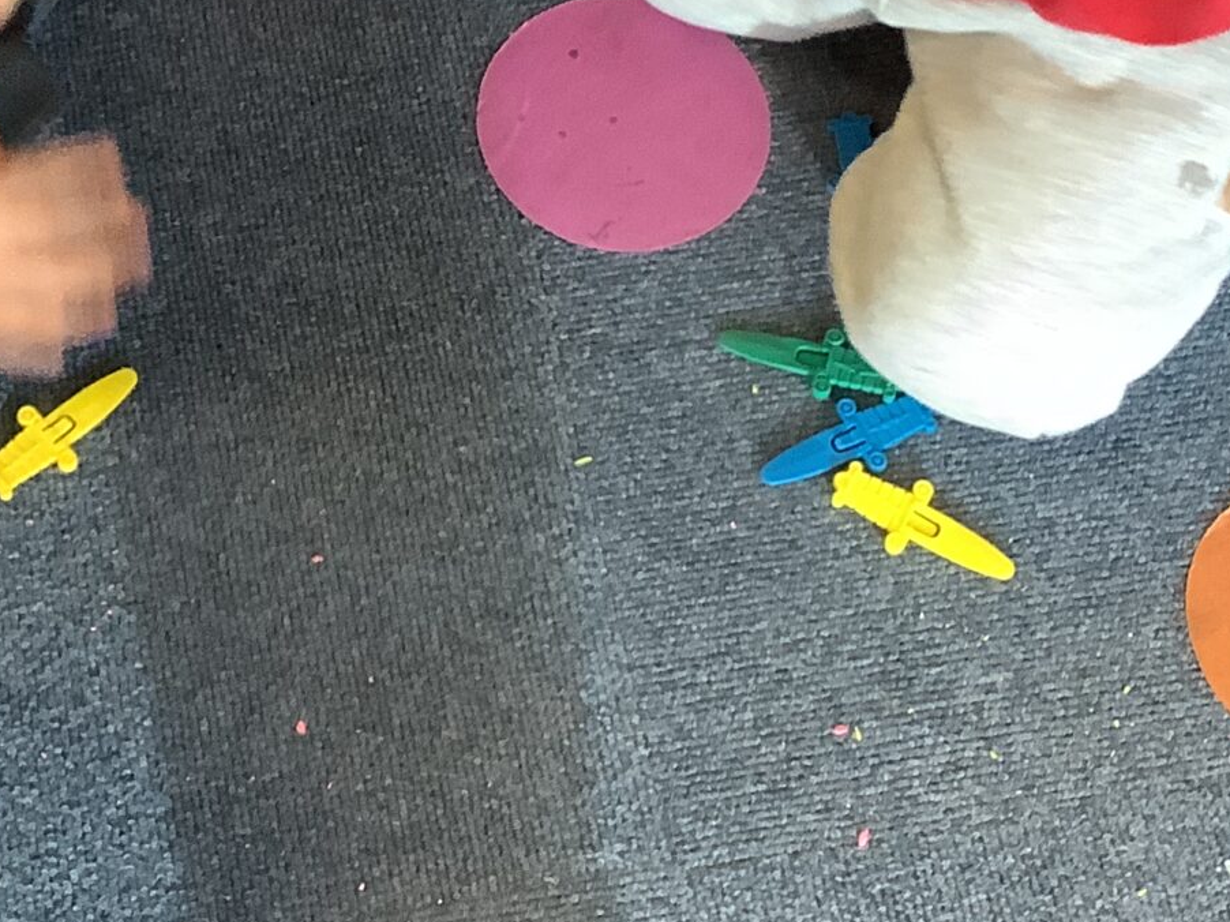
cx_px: 355
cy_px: 200
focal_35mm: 88
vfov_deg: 16.7
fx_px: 3126
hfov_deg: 22.1
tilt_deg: -62.2
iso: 320
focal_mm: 3.3
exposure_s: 1/40
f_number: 2.4
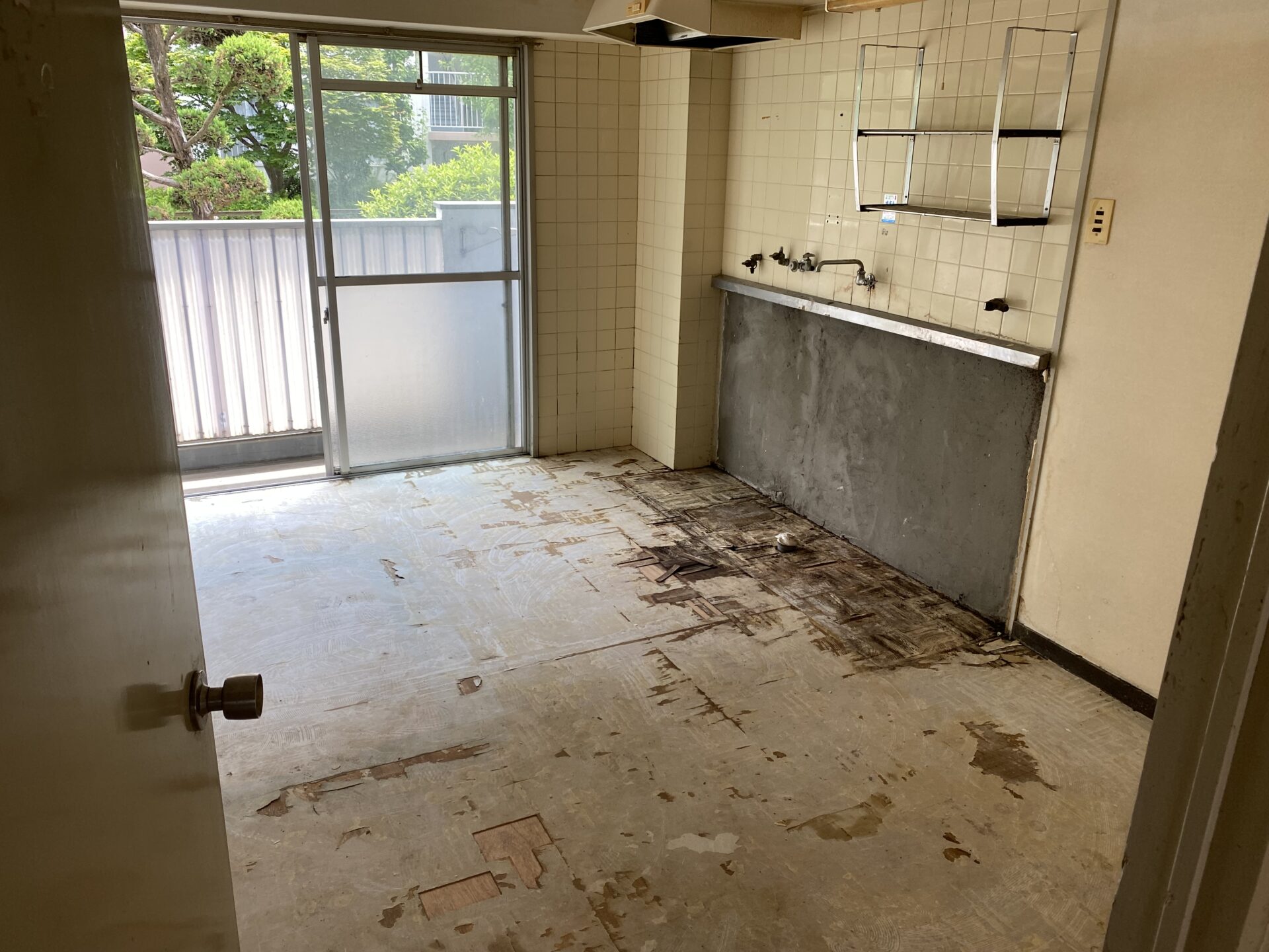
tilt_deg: -21.6
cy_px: 476
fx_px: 953
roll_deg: -1.7
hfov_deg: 67.3
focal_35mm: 26
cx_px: 634
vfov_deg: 53.1
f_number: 1.8
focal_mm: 4.25
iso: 64
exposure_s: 1/120
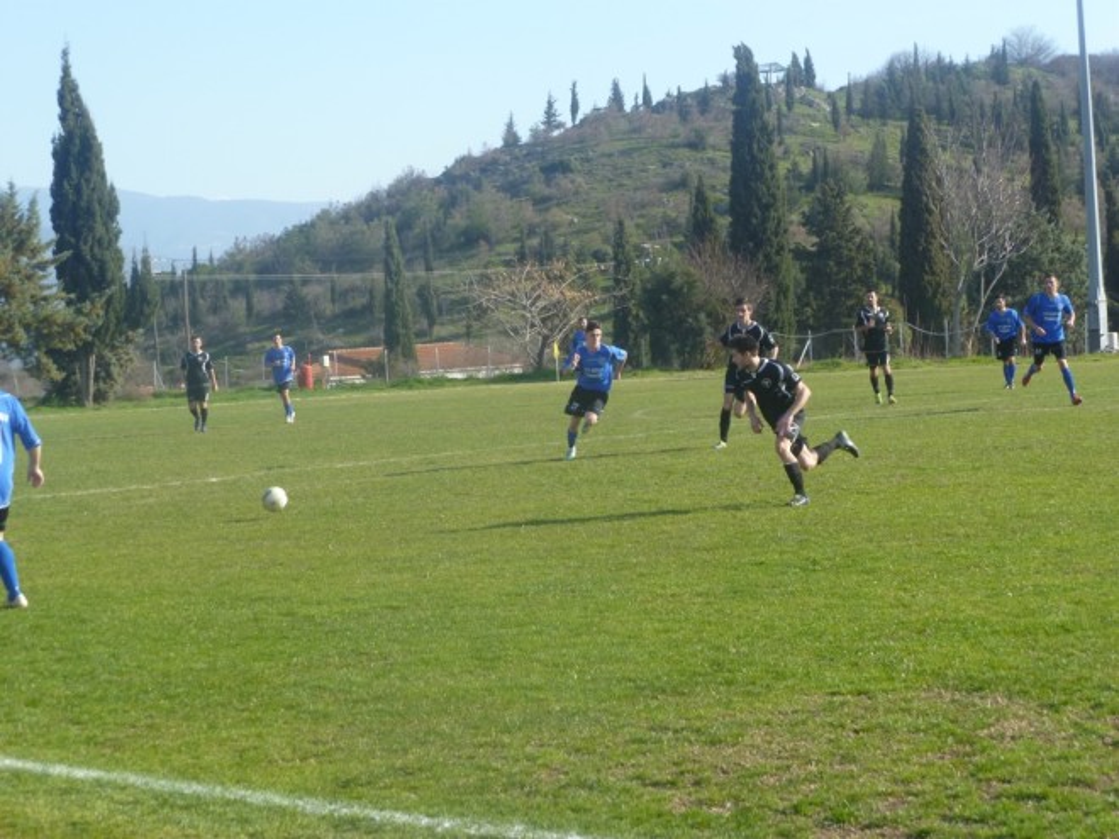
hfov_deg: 23.0
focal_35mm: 85
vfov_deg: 17.4
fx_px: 2748
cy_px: 420
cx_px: 560
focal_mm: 15.1
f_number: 4.6
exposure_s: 1/400
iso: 125
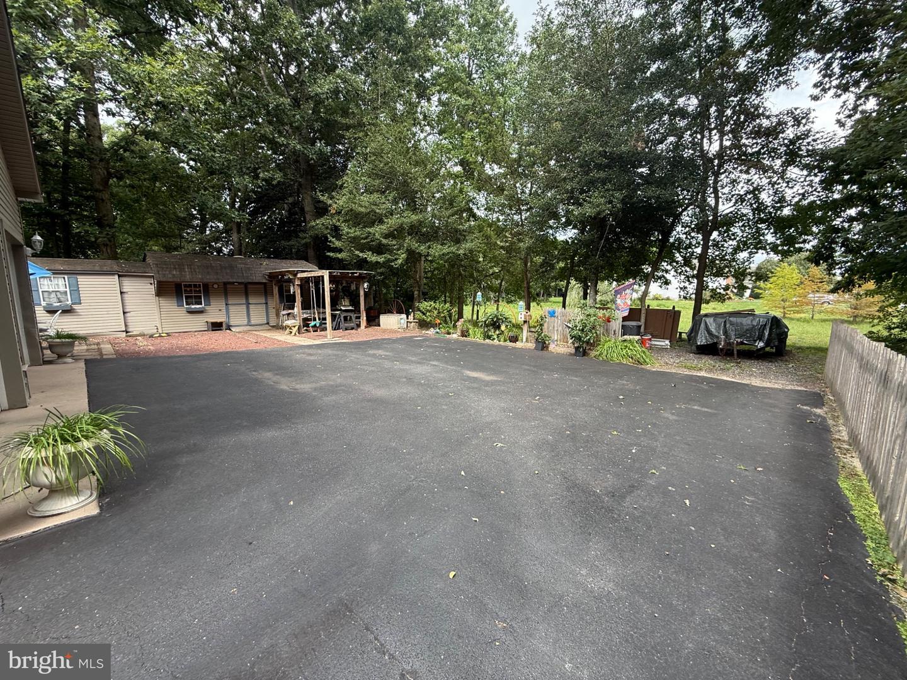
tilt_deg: -7.2
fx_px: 367
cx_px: 454
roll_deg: +0.9
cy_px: 340
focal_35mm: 14
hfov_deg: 102.1
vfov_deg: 85.7
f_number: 2.2
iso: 64
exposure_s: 1/281
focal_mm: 2.22
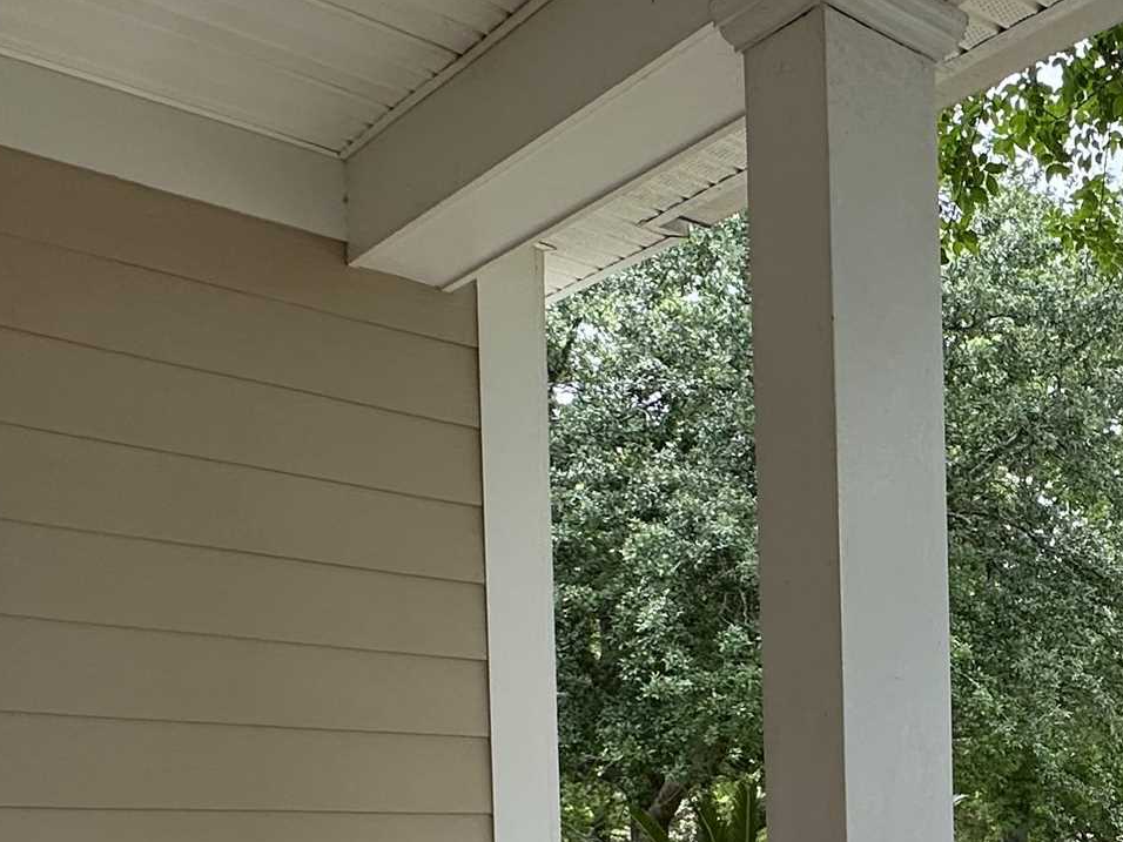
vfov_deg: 29.4
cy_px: 895
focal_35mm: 45
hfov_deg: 36.0
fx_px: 1460
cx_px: 1224
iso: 40
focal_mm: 2.22
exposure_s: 1/369
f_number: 2.2
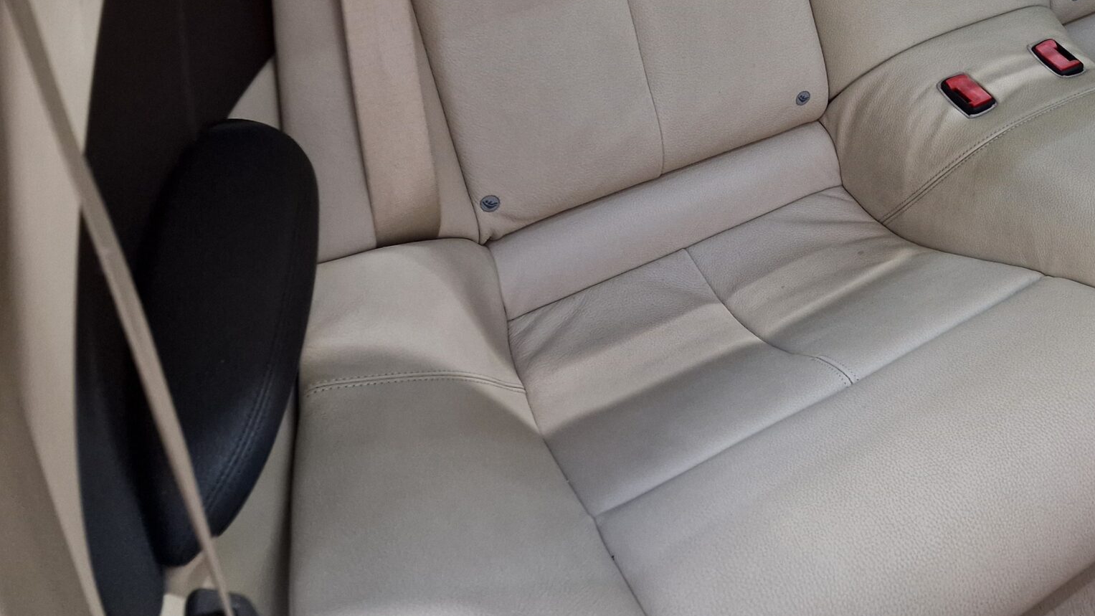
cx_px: 883
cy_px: -51
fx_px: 1219
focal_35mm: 42
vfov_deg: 26.3
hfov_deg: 45.8
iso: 320
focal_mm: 6.4
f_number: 1.8
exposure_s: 1/50
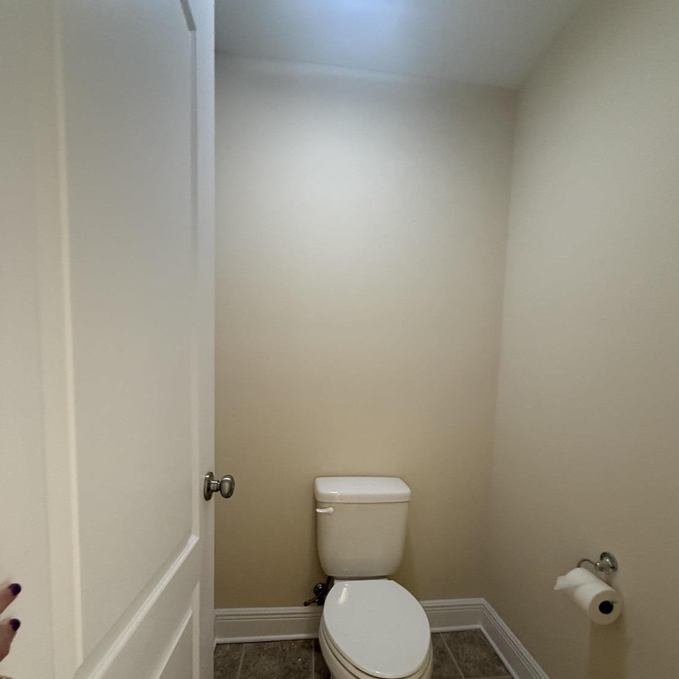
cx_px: 343
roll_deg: -3.2
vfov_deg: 82.9
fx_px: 377
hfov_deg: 84.0
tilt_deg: -3.4
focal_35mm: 17
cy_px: 409
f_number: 2.2
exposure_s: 1/60
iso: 640
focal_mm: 2.22
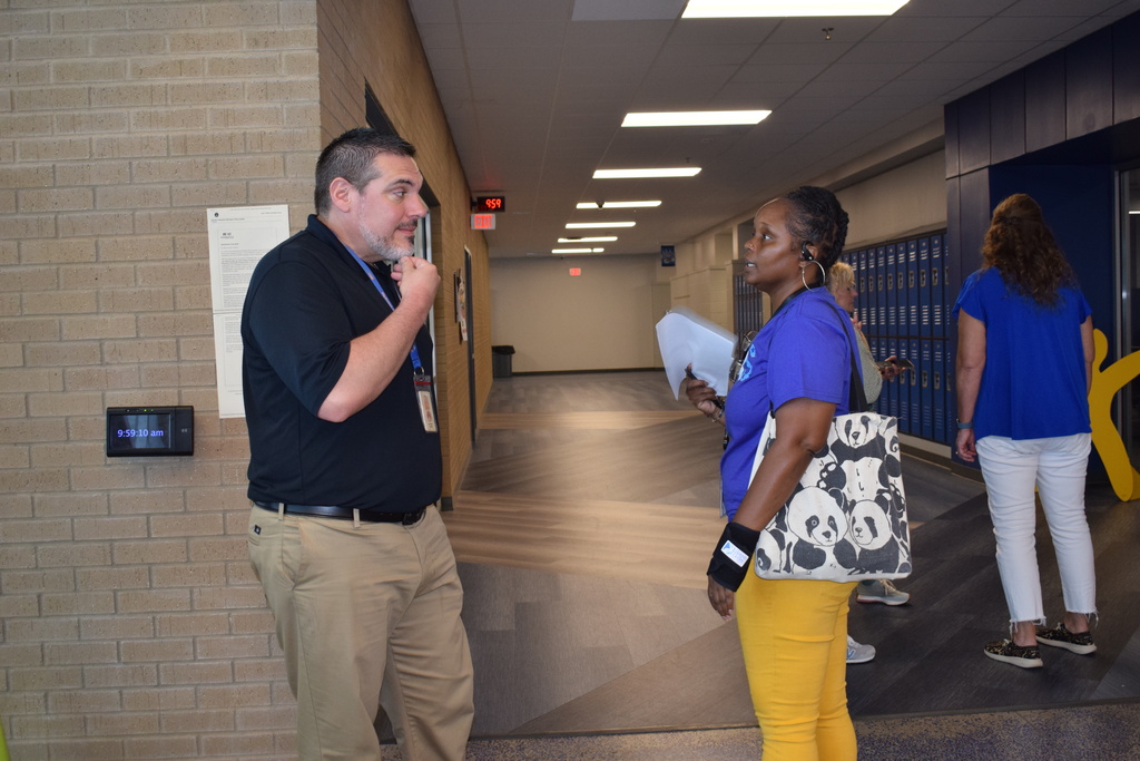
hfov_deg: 53.1
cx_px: 570
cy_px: 380
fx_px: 1140
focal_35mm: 36
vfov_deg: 36.9
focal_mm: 24
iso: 800
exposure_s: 1/100
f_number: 5
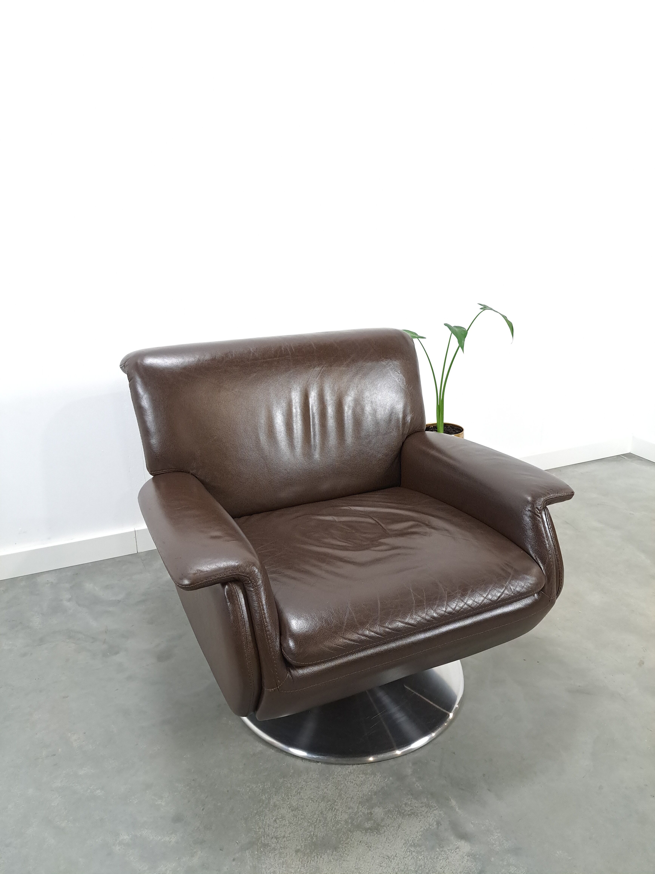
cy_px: 437
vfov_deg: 71.6
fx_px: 606
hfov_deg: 56.8
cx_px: 328
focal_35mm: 24
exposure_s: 1/50
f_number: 1.8
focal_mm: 5.23
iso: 500
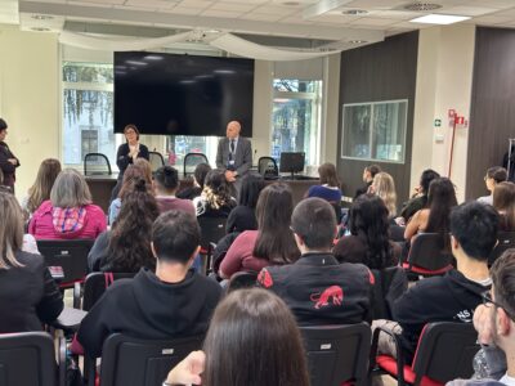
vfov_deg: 30.3
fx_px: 714
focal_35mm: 48
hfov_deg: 39.7
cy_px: 193
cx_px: 258
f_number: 1.78
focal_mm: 6.86
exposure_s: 1/50
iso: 160
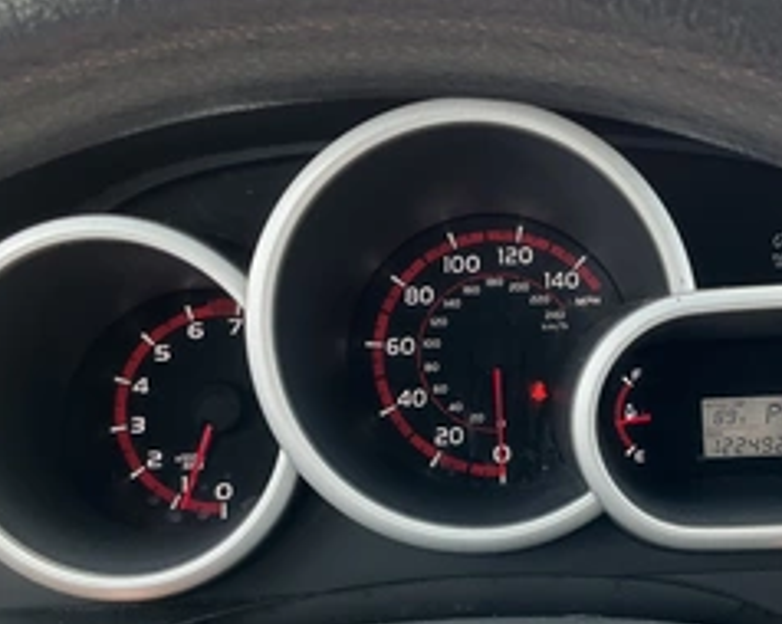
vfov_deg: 32.7
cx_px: 611
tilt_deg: -21.8
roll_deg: +1.9
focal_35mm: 46
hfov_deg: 39.0
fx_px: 1064
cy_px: 358
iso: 40
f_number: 1.8
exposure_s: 1/122
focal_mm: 3
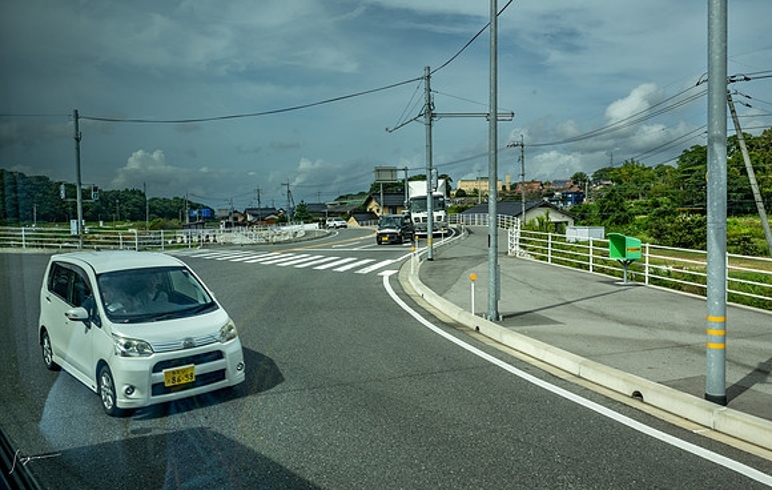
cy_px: 245
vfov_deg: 42.3
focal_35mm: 30
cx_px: 387
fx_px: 633
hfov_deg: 62.7
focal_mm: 28.5
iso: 220
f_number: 11
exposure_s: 1/250
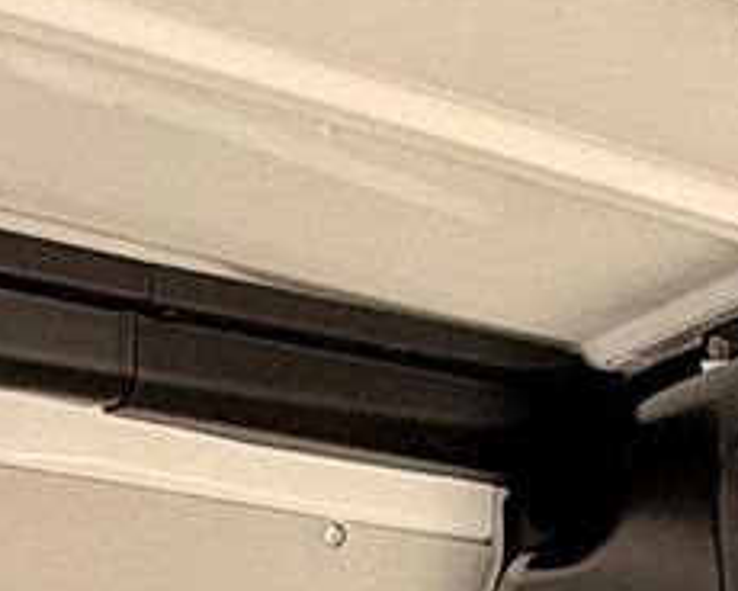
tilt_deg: -10.2
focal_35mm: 114
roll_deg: +0.6
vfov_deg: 11.0
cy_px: 1497
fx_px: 2490
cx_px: 760
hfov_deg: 16.5
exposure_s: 1/99
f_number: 2.2
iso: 64
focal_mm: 2.22
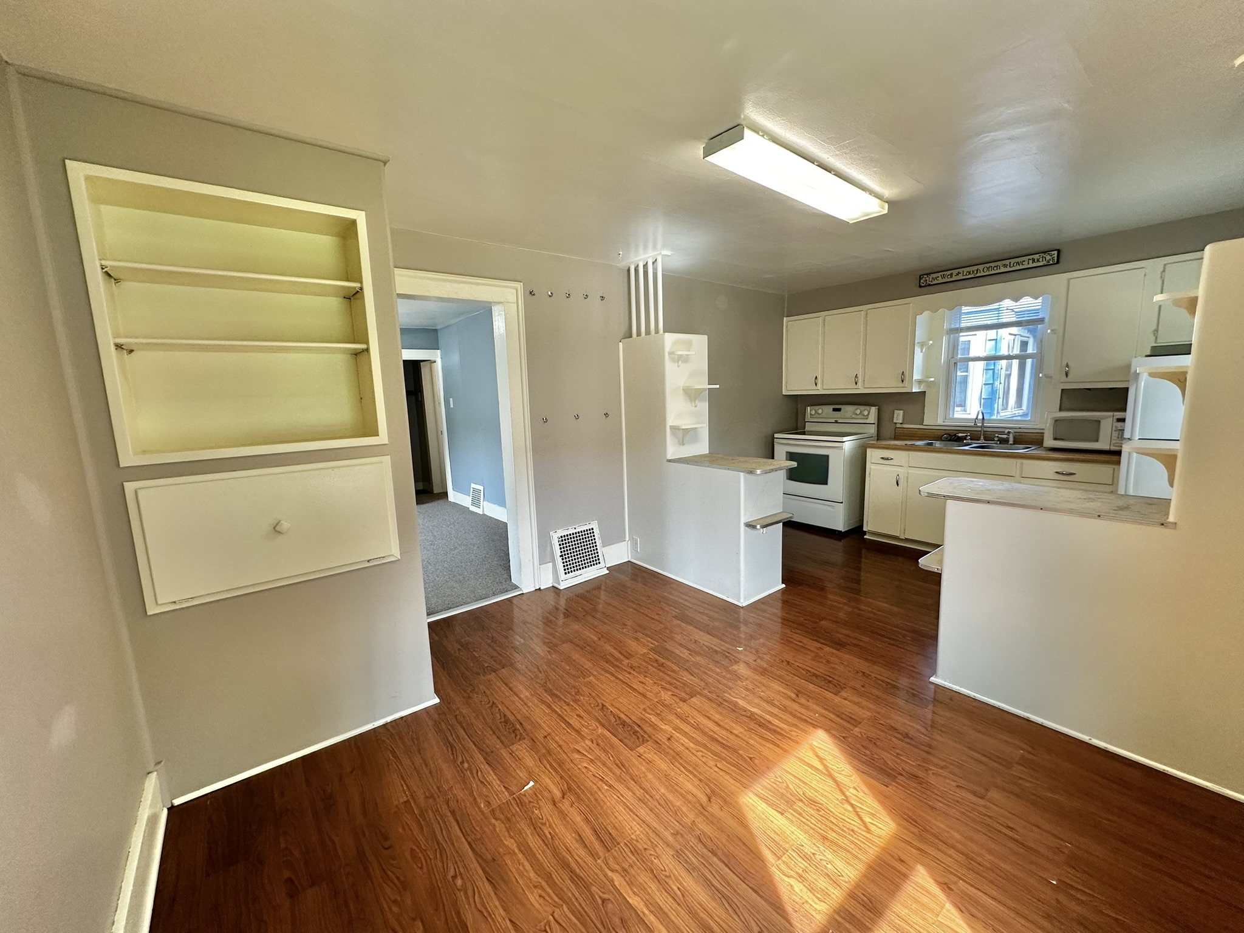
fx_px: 503
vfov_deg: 85.7
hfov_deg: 102.1
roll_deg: +1.9
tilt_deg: -7.8
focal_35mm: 14
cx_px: 622
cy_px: 466
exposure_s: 1/120
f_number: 2.2
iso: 200
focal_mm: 2.22
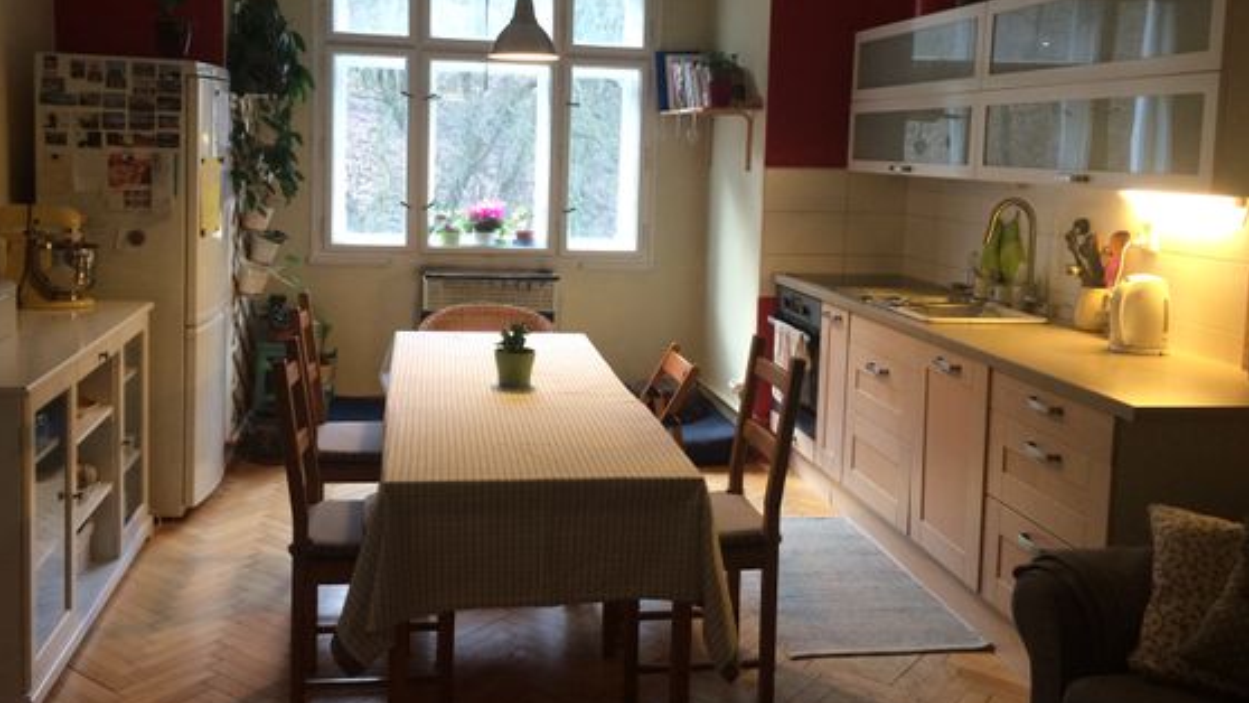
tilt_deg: -7.3
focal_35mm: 34
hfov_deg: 58.0
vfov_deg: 34.5
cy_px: 269
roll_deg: -1.0
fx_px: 1126
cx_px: 580
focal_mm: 4.15
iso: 80
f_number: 2.2
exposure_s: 1/33
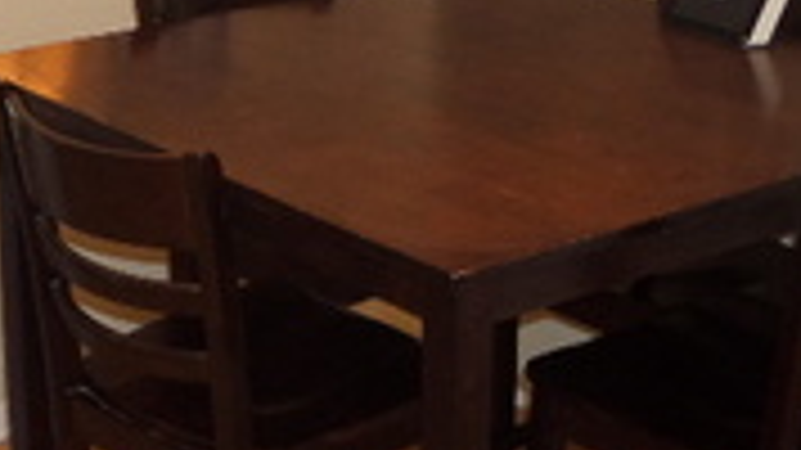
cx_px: 360
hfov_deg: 22.7
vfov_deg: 12.9
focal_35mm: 94
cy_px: 230
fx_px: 1996
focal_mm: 4
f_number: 3.2
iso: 200
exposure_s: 1/30
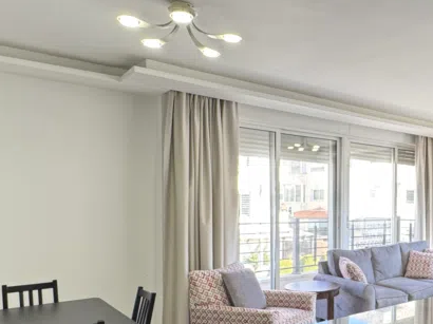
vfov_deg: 40.1
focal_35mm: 35
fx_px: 438
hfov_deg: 46.7
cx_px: 401
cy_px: 218
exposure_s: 1/50
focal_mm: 2.22
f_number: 2.2
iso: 250
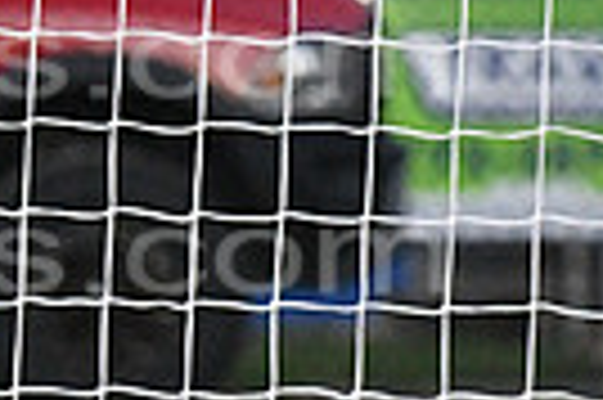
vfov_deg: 0.7
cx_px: -562
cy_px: 164
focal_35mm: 1950
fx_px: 32622
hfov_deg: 1.1
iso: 6400
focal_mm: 300
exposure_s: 1/400
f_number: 5
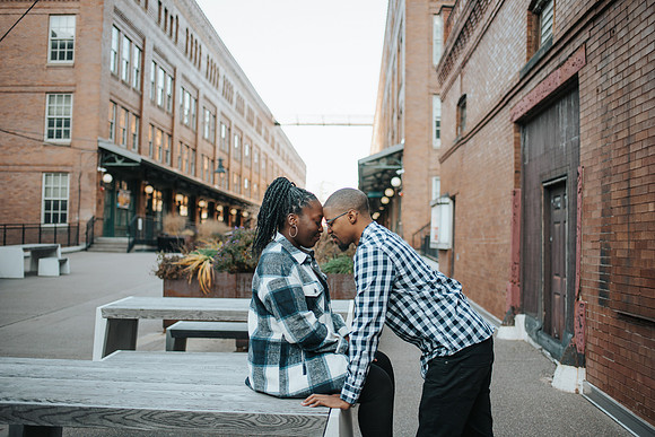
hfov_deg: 52.9
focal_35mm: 36
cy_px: 213
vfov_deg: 36.7
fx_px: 658
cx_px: 337
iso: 160
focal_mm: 35
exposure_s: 1/640
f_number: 1.8
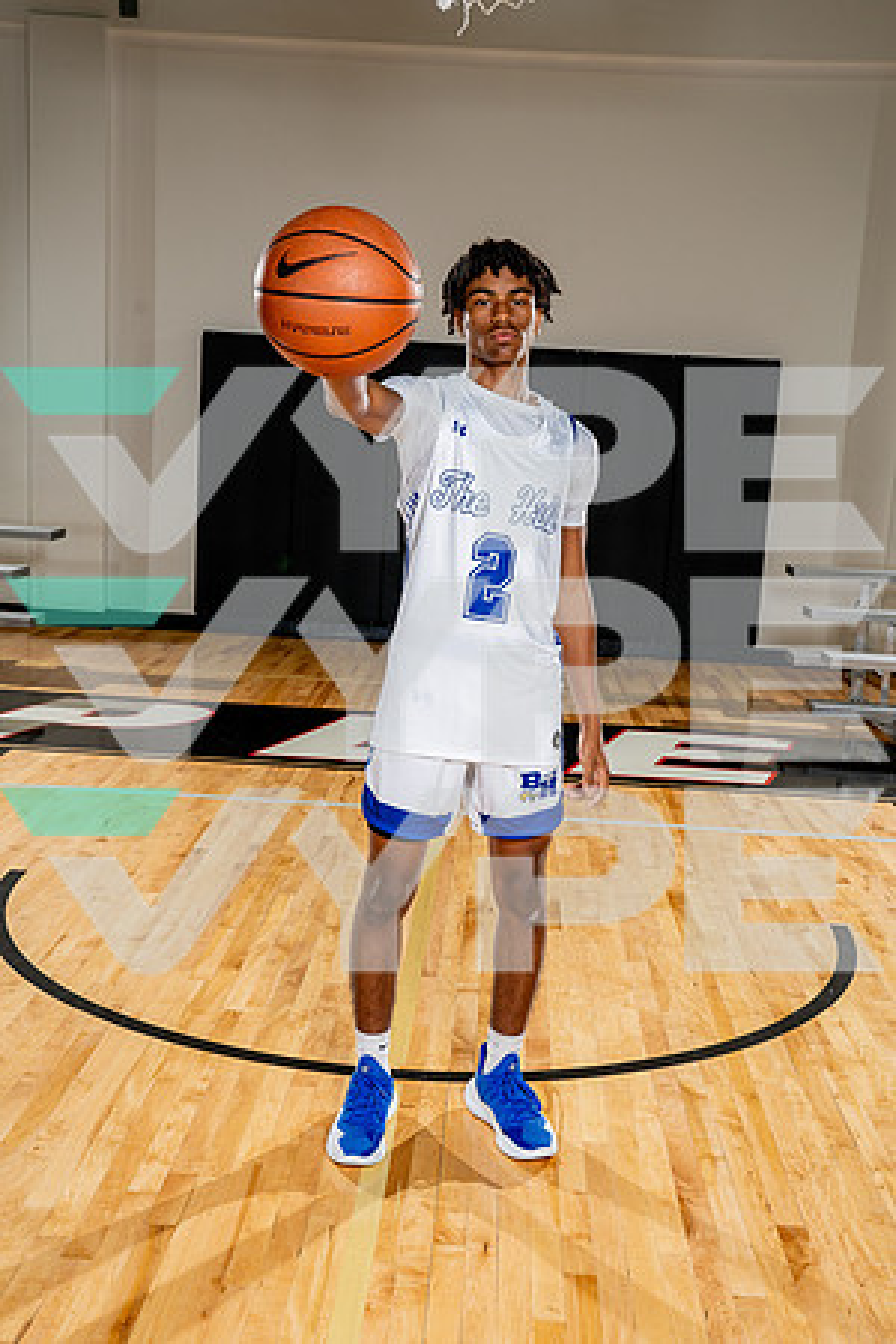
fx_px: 1493
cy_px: 672
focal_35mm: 40
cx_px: 448
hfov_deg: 33.4
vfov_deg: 48.5
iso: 250
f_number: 8
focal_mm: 40
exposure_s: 1/250
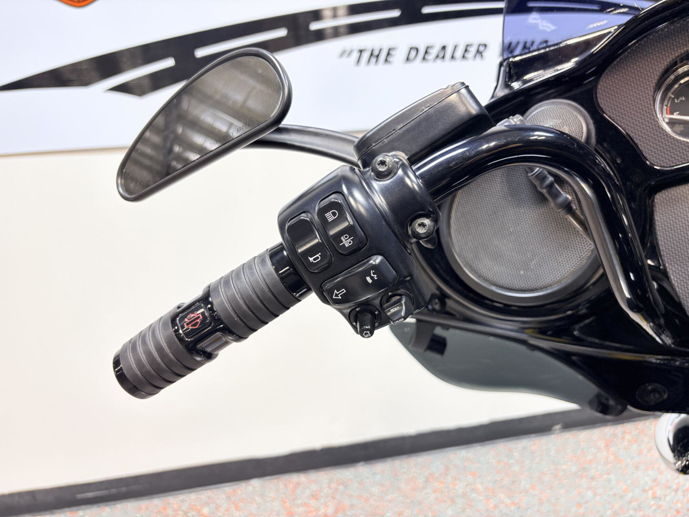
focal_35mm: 26
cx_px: 344
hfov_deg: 67.3
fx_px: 517
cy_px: 258
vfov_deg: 53.1
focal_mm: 5.96
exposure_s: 1/120
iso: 50
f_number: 1.6
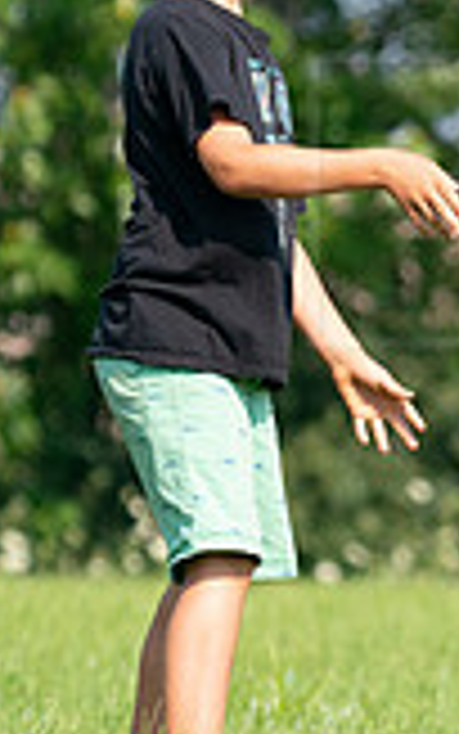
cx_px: 738
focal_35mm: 900
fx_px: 17997
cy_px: 277
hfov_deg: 1.5
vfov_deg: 2.3
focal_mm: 248
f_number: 6.3
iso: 1600
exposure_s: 1/4000
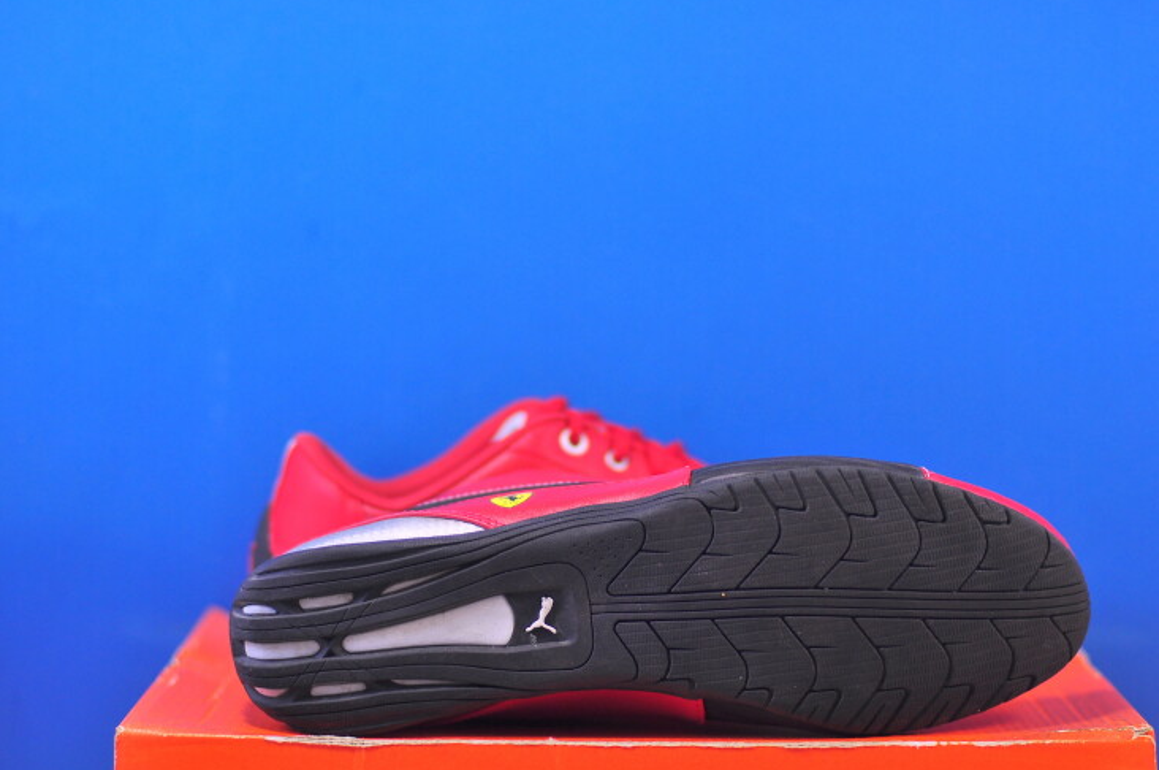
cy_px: 397
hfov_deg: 24.8
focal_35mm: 82
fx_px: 2636
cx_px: 632
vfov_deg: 16.6
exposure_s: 1/320
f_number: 2.2
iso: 250
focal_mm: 50
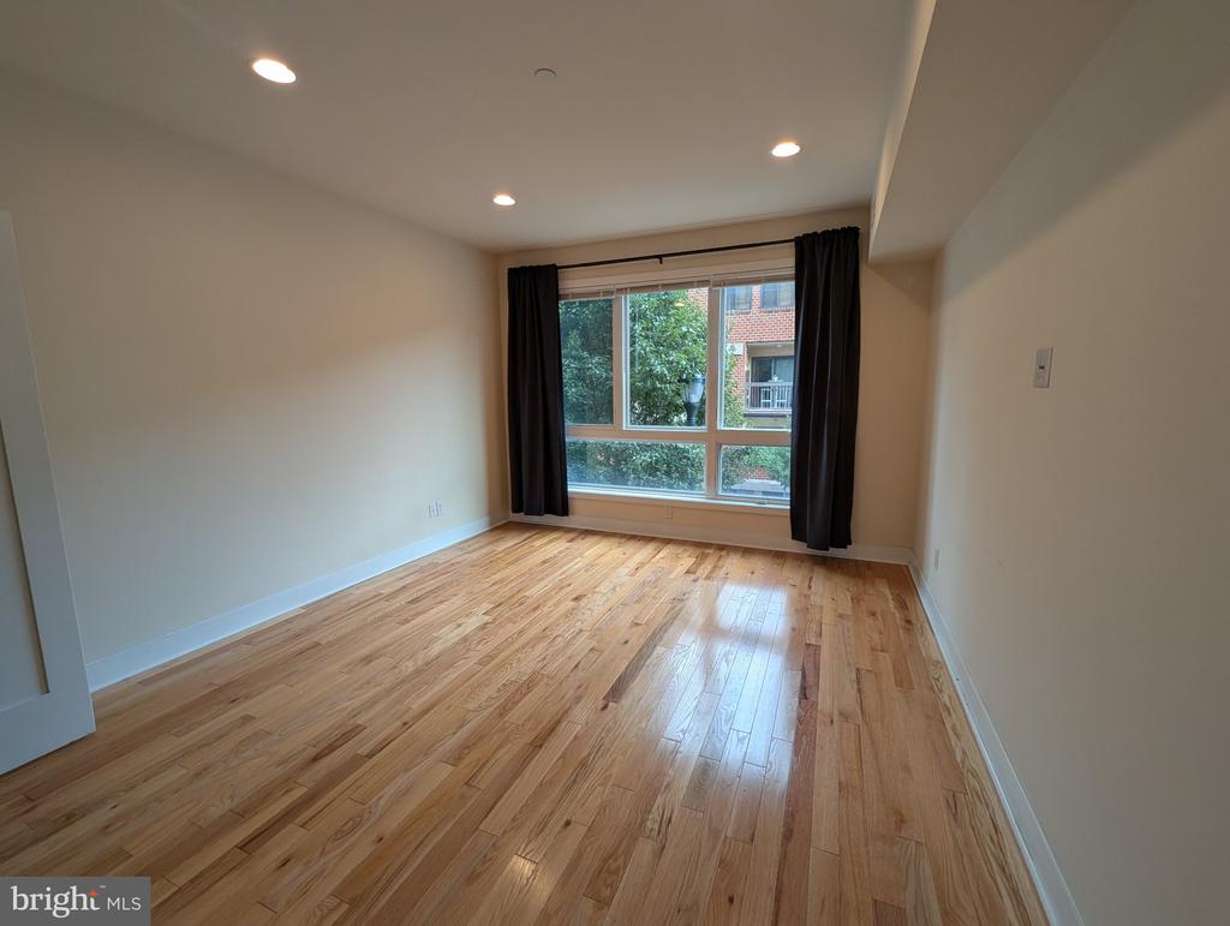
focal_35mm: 13
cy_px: 463
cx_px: 615
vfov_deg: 90.1
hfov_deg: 106.1
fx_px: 463
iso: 69
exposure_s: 1/120
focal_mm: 1.95
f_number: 2.2
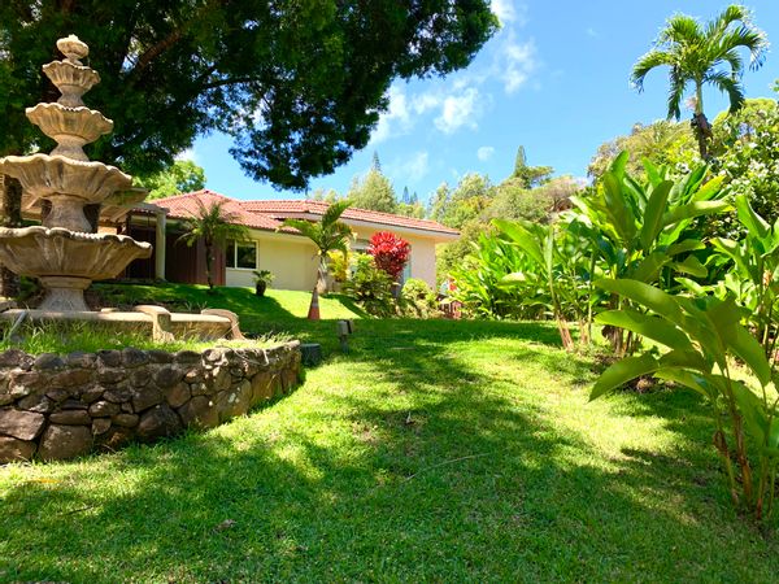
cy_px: 292
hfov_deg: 67.3
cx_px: 390
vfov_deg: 53.1
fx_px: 585
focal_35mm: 26
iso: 25
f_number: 1.8
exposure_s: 1/573
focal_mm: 4.25
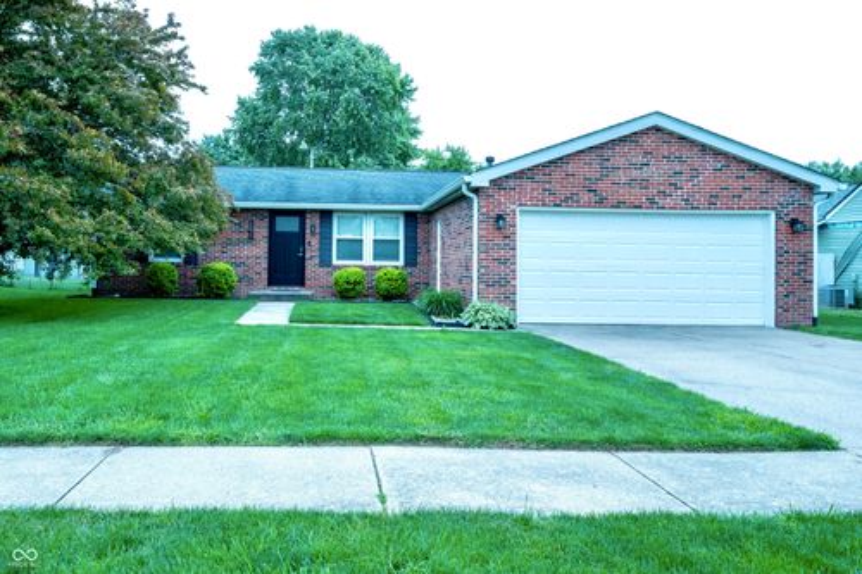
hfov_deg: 73.8
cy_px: 287
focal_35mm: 24
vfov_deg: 53.1
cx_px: 431
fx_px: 574
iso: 200
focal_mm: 24
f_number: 8
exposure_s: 1/60
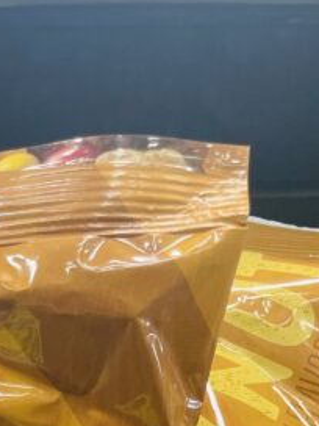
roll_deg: +1.5
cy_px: 792
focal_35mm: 98
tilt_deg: +3.0
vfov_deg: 16.4
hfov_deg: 14.1
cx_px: -166
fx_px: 1204
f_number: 1.6
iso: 64
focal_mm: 4.2
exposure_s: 1/60
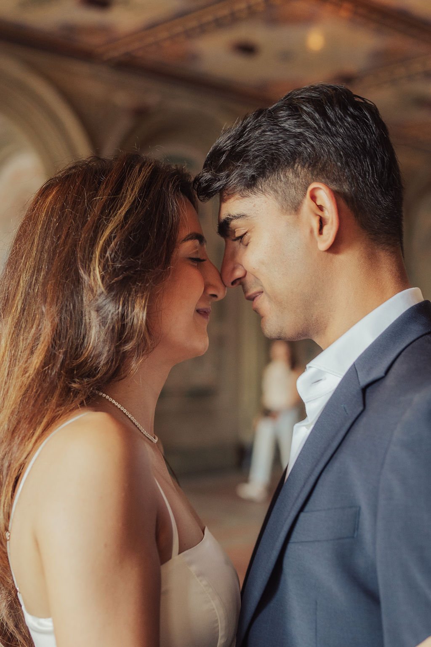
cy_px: 324
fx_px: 934
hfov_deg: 26.0
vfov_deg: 38.2
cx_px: 216
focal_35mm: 52
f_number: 2
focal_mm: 35
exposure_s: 1/160
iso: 640
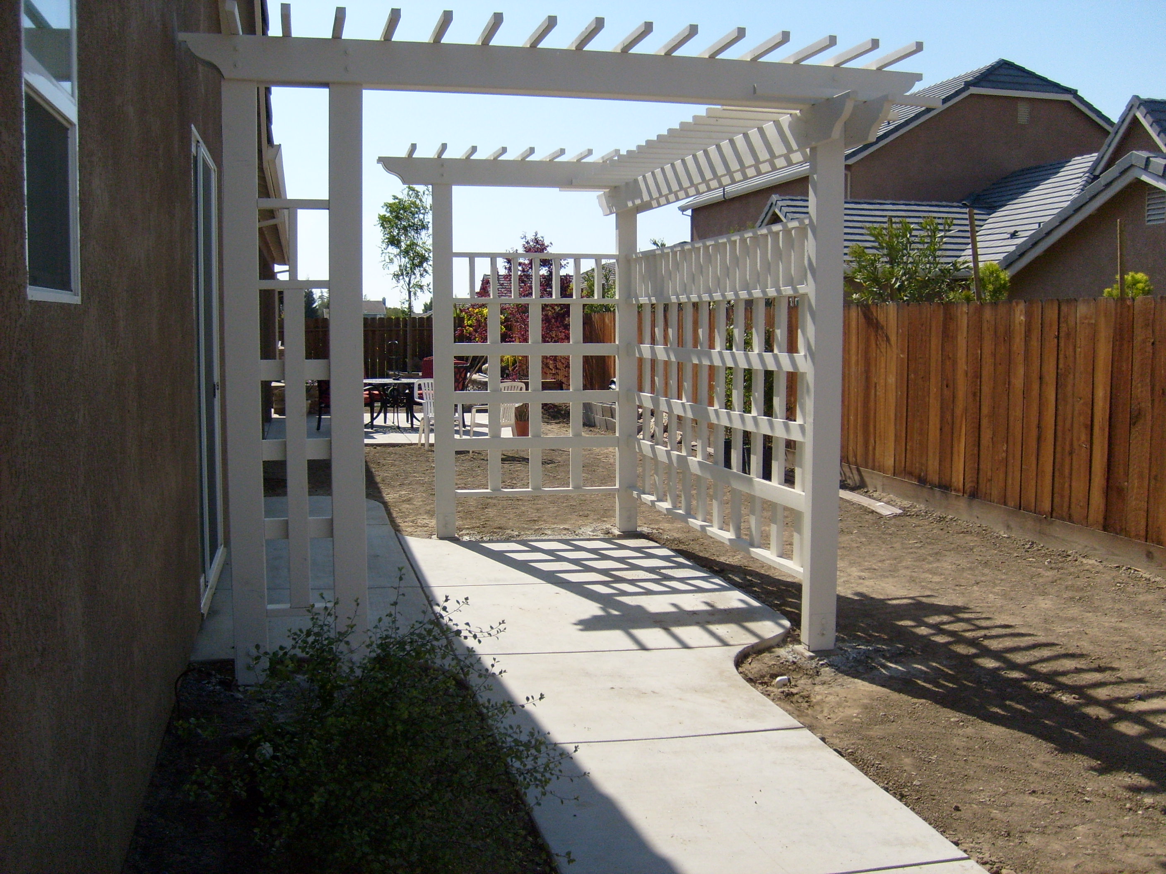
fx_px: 1179
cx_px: 583
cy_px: 437
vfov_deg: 40.7
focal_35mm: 35
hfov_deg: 52.6
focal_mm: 5.8
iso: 80
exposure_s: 1/350
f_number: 7.1
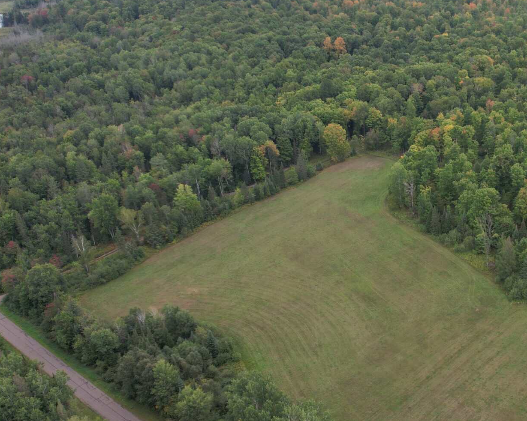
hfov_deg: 41.0
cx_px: 427
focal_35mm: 43
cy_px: 236
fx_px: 671
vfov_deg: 34.8
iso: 150
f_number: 2.8
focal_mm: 8.38
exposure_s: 1/800
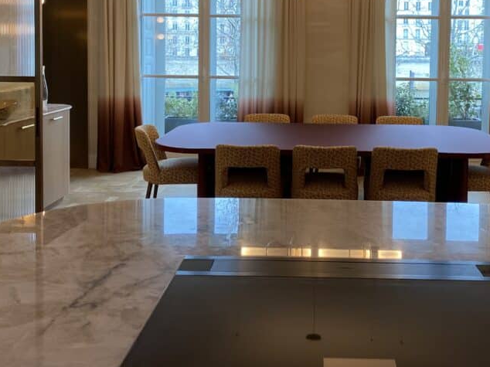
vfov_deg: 33.4
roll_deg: -0.9
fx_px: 594
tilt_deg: -3.4
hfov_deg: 44.5
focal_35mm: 42
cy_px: 76
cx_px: 305
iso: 125
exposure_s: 1/109
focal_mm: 4.25
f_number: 1.8
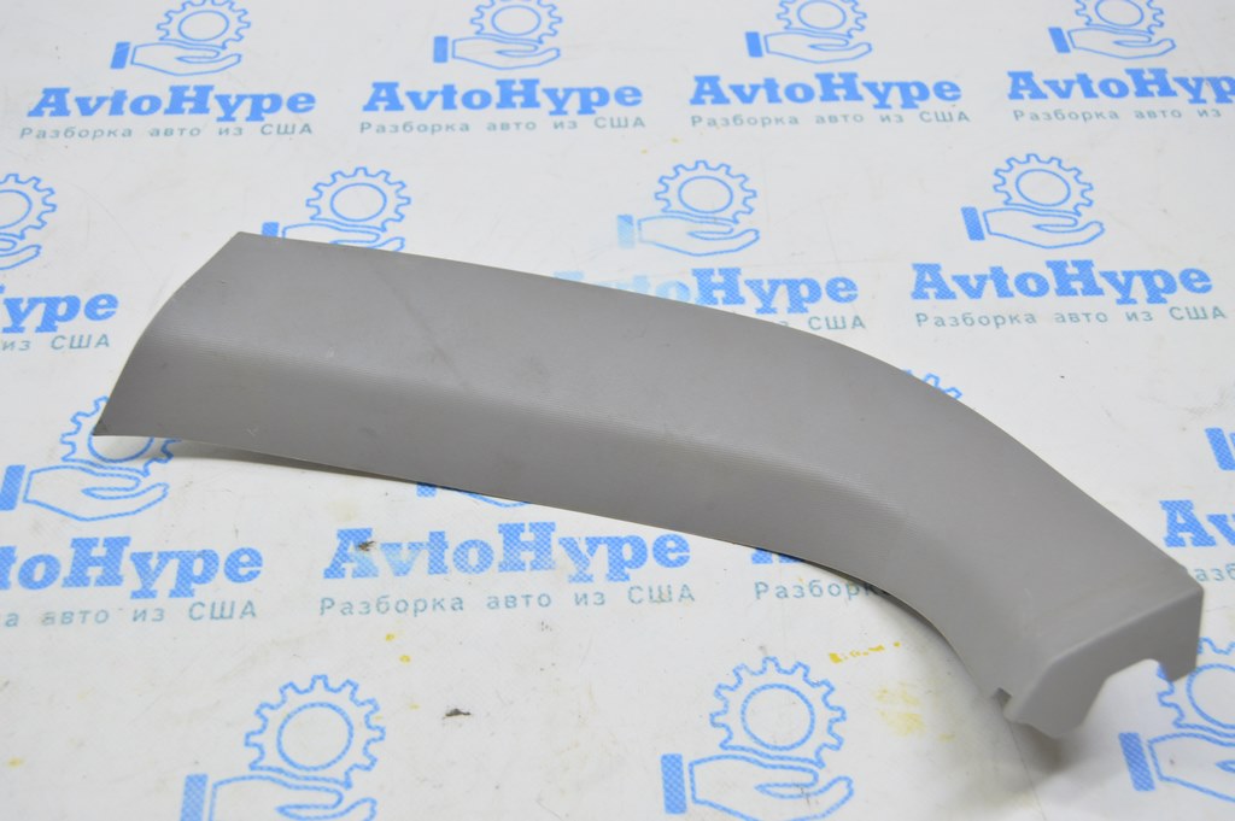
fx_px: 1337
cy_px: 410
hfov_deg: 49.6
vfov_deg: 34.2
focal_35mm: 39
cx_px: 618
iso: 400
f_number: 5.6
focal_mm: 26
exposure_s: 1/20
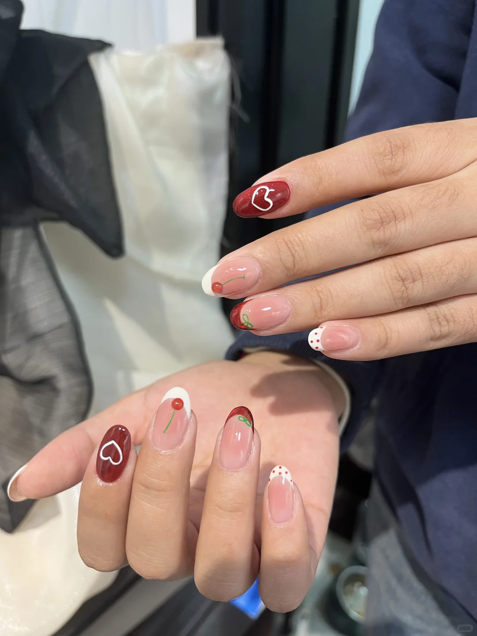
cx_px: 238
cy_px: 318
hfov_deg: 53.1
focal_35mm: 26
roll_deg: -0.6
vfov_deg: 67.3
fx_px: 478
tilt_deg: -24.0
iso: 80
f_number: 1.6
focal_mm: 5.1
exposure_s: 1/50
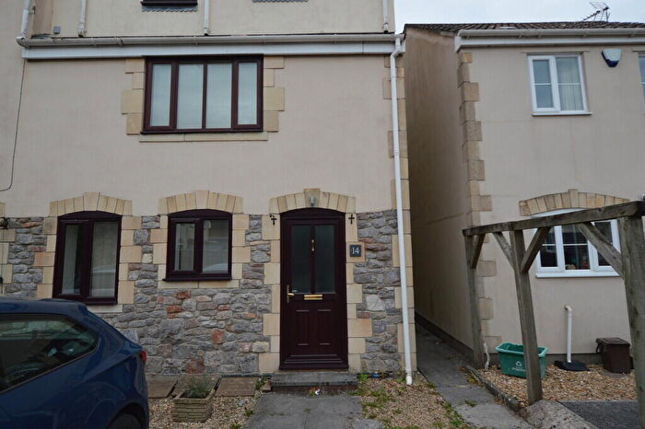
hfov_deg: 85.4
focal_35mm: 20
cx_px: 322
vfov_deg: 63.2
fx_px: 349
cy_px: 214
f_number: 5.6
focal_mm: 13
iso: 100
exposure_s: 1/125
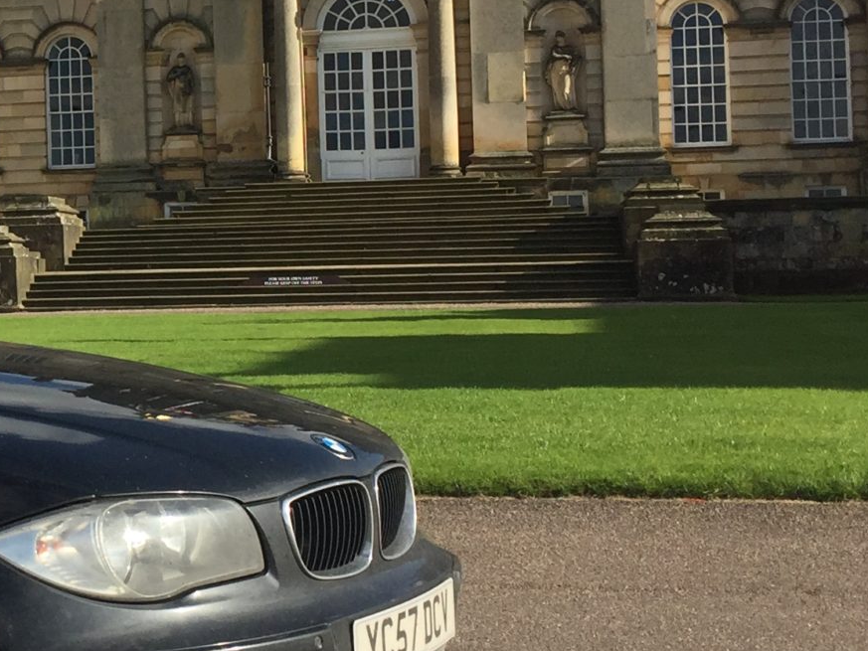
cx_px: -137
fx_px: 2132
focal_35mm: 85
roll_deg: -0.2
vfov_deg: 17.3
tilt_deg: +2.8
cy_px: 215
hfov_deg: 21.6
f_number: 2.2
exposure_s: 1/2083
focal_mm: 4.15
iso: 32
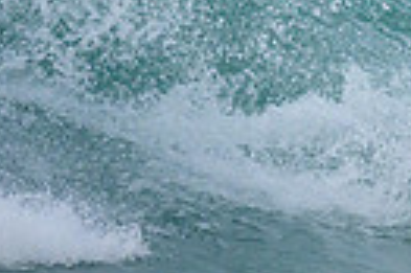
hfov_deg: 0.6
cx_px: 841
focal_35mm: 3552
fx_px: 40501
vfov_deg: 0.4
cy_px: -52
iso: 1400
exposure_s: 1/2000
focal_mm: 800
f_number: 6.3
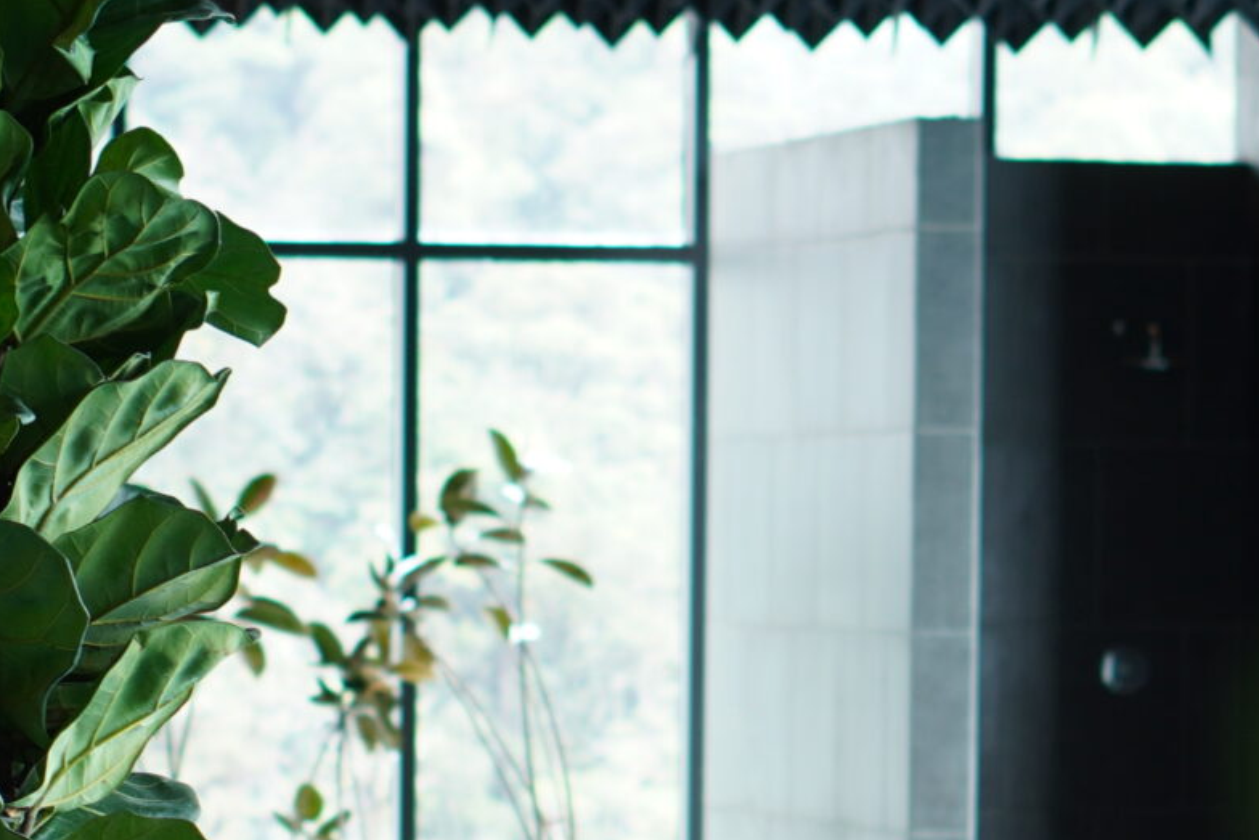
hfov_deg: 8.4
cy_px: 1329
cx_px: 458
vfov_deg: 5.5
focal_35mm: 245
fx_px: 8569
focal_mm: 50
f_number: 2.5
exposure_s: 1/60
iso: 100
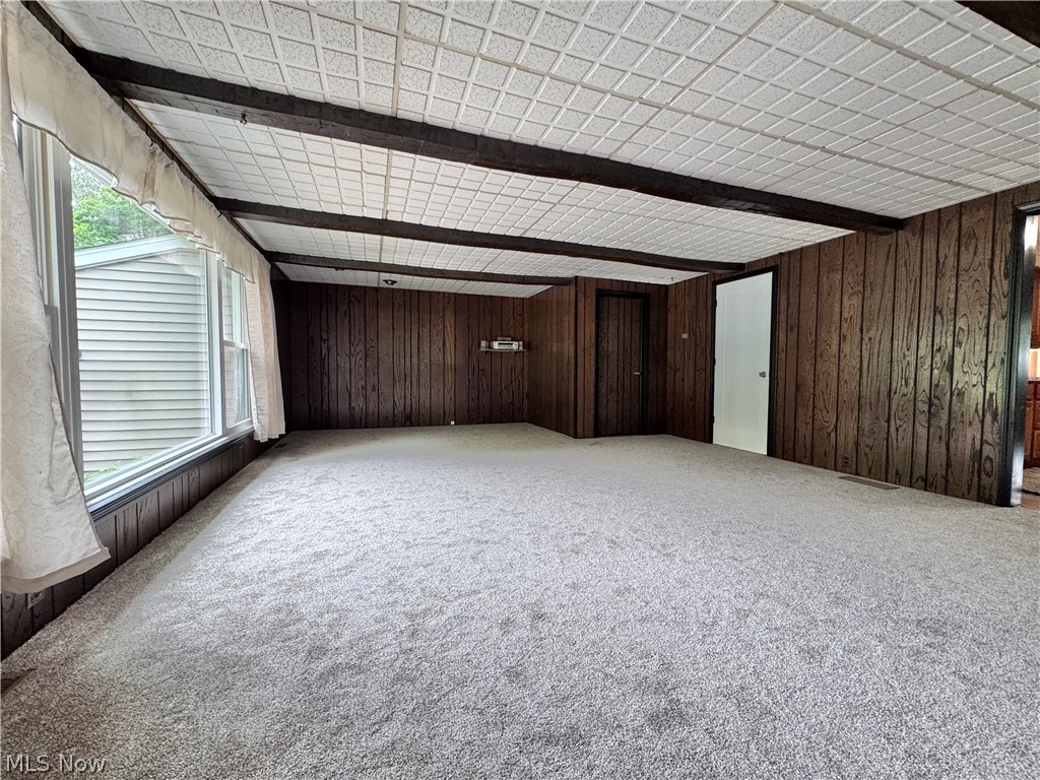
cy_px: 390
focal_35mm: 14
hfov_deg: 102.1
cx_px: 520
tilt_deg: -3.1
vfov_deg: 85.7
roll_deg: -0.5
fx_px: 421
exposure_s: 1/120
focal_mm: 2.22
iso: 200
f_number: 2.2
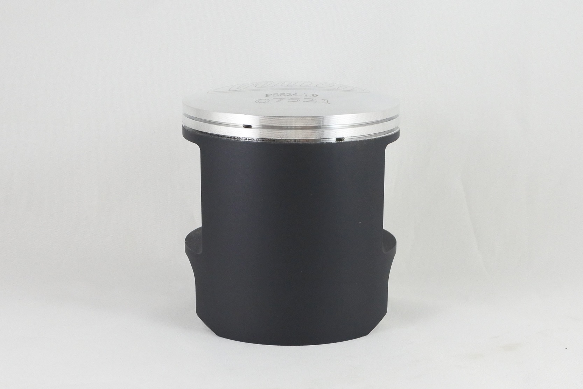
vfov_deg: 37.9
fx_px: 567
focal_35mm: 35
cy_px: 194
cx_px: 292
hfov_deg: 54.4
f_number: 4
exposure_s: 1/125
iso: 500
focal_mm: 13.1
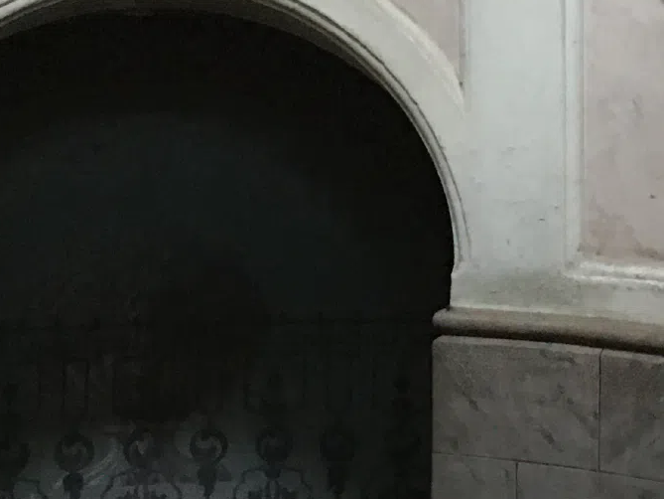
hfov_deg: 18.7
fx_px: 1995
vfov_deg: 13.9
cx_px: 521
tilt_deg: -0.1
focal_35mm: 104
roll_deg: -0.8
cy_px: -56
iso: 125
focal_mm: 4.15
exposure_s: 1/8
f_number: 2.2
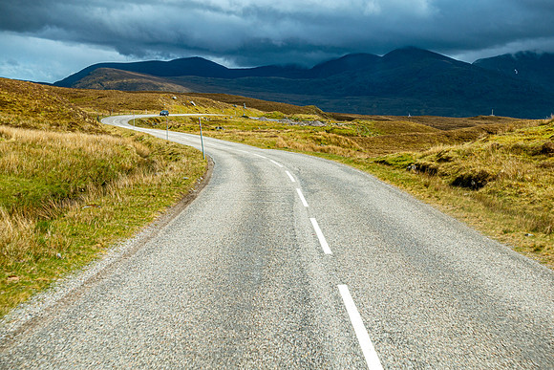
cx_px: 277
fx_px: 970
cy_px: 185
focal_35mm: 63
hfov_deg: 31.9
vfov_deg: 21.6
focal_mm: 23.14
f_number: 7.1
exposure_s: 1/400
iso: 125
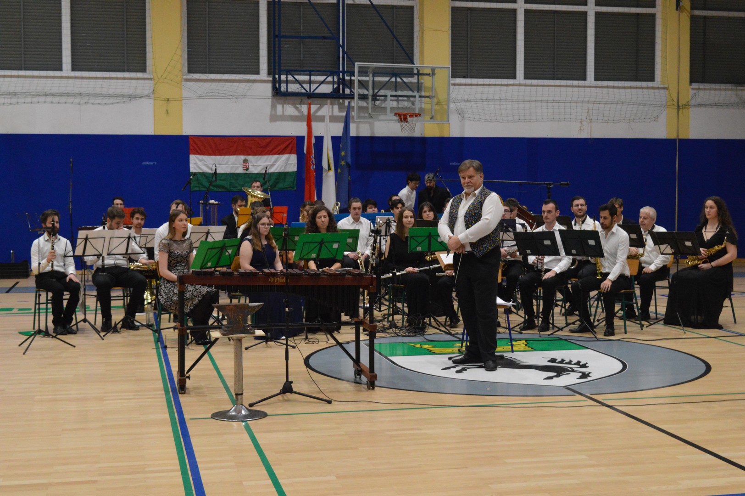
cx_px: 372
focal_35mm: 52
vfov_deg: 25.7
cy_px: 248
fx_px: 1086
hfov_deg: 37.9
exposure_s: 1/200
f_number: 7.1
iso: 3200
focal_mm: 35
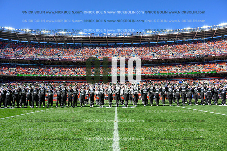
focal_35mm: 24
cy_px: 76
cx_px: 114
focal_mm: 24
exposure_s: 1/2500
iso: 1000
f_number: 8
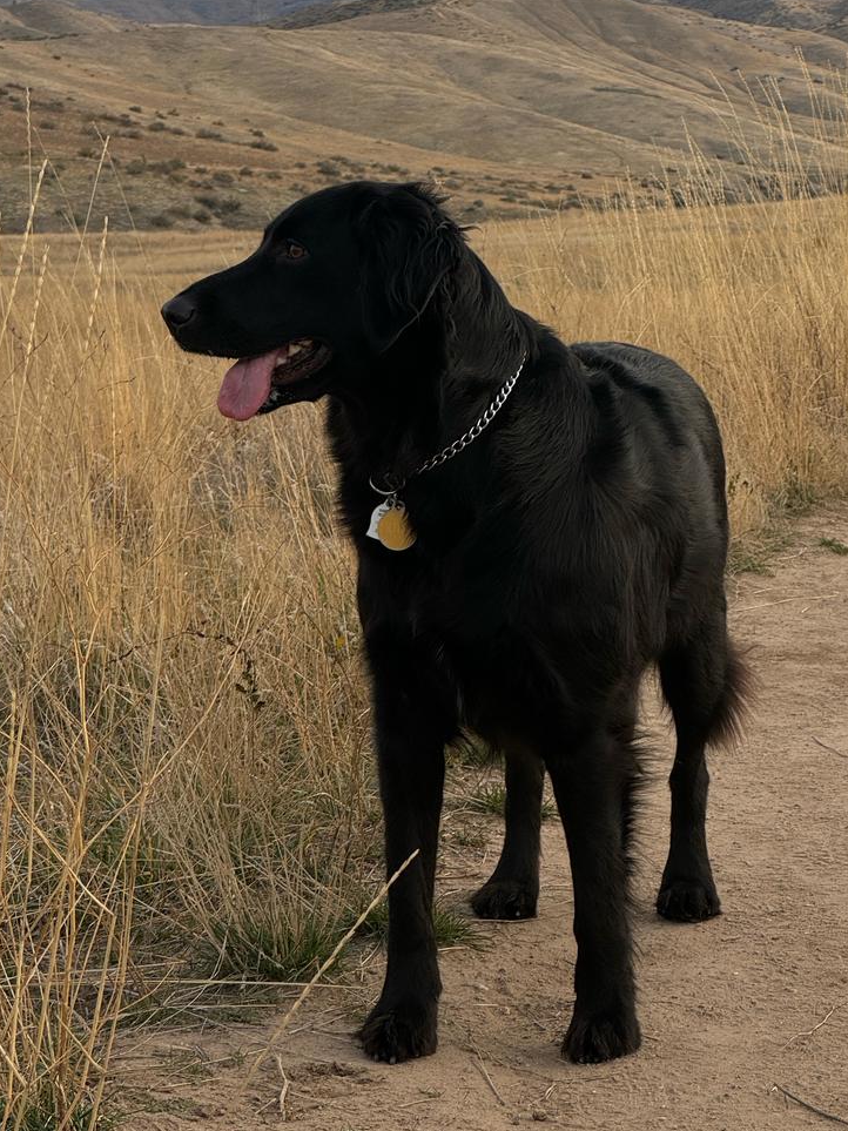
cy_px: 472
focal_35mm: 96
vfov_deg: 20.4
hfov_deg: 15.4
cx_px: 466
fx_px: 3136
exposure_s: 1/99
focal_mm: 9
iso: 40
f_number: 2.8
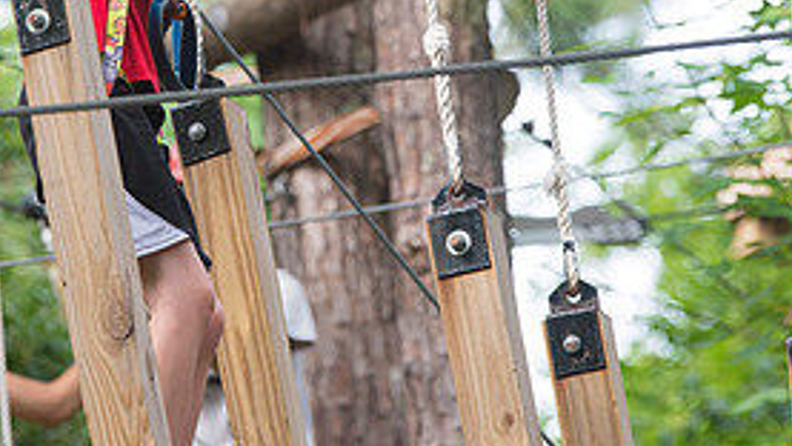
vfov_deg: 2.8
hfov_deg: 4.9
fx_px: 9222
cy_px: 39
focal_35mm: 439
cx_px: 257
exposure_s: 1/1000
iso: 1250
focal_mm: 200
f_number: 5
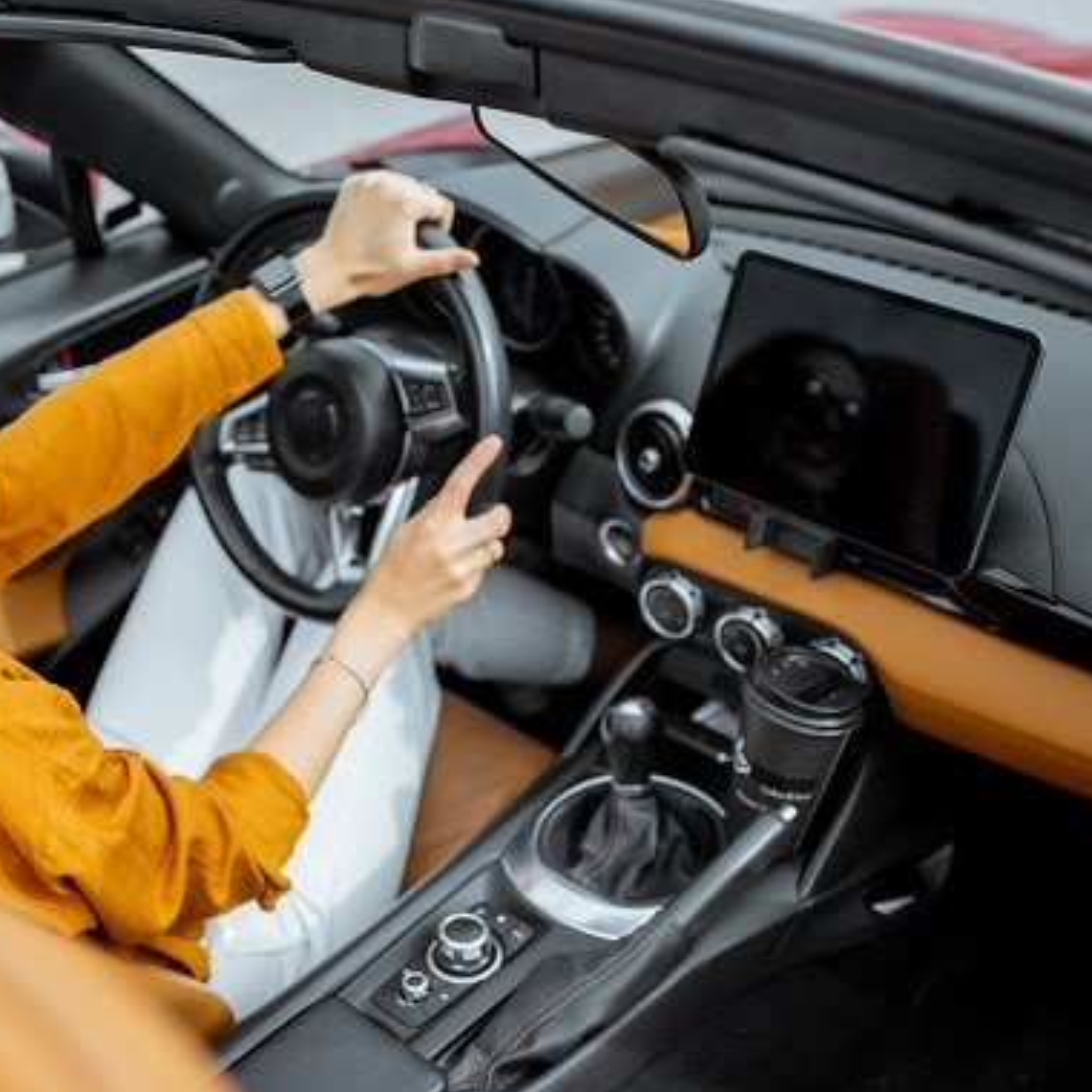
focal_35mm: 47
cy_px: 546
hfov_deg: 35.9
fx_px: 1677
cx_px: 414
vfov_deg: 36.1
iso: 100
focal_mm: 35
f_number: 2.2
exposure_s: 1/1600
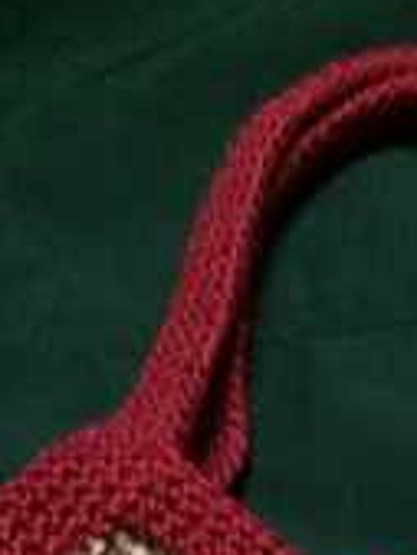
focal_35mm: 110
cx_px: 473
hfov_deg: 13.2
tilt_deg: -74.3
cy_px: 956
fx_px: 1765
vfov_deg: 15.6
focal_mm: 4.15
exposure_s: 1/15
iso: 320
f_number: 2.2
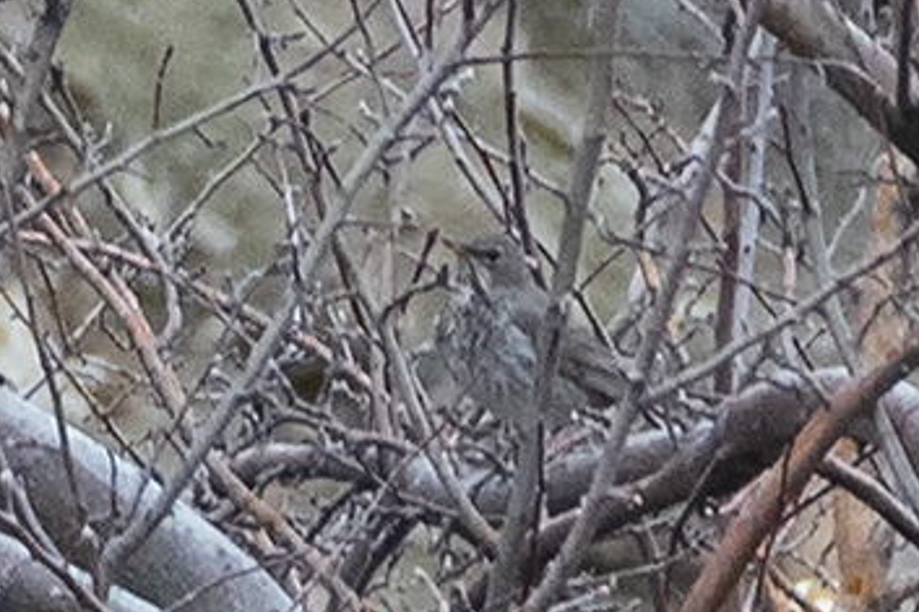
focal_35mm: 1912
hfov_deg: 1.1
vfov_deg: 0.7
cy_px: 242
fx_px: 48784
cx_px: 240
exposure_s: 1/800
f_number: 6.3
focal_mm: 500
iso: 640
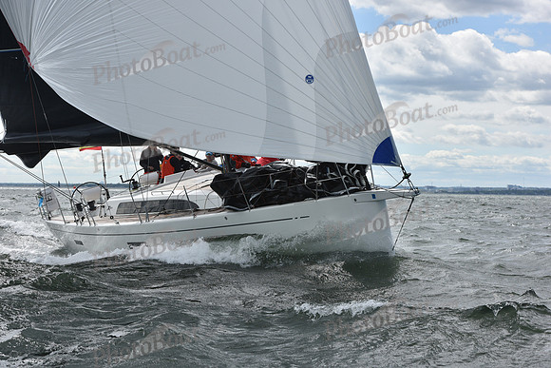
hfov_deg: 23.6
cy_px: 184
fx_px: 1317
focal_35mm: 86
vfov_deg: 15.9
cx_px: 276
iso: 320
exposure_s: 1/1000
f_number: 8
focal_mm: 86
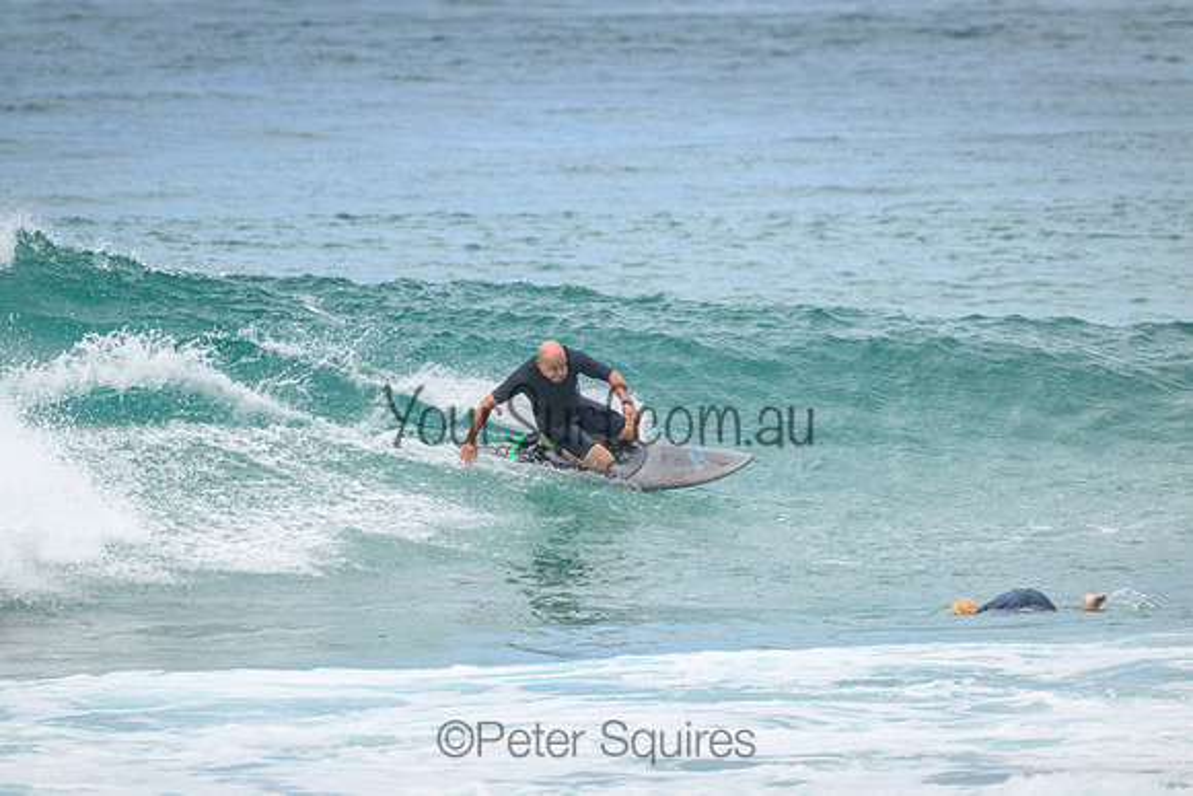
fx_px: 26516
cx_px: 596
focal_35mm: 800
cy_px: 398
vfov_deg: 1.7
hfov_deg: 2.6
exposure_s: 1/3200
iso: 1800
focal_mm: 800
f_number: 11
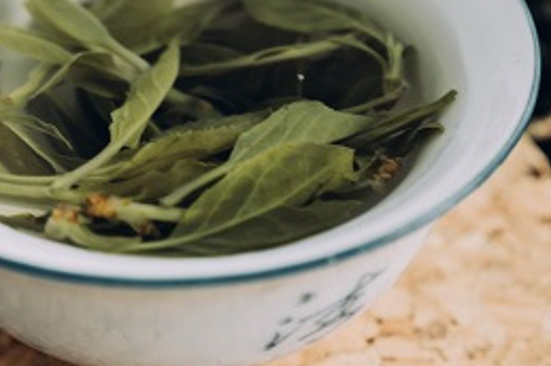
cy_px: 112
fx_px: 1605
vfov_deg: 13.0
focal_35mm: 105
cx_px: 364
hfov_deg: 19.4
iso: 200
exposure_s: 1/15
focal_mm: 45
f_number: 6.4
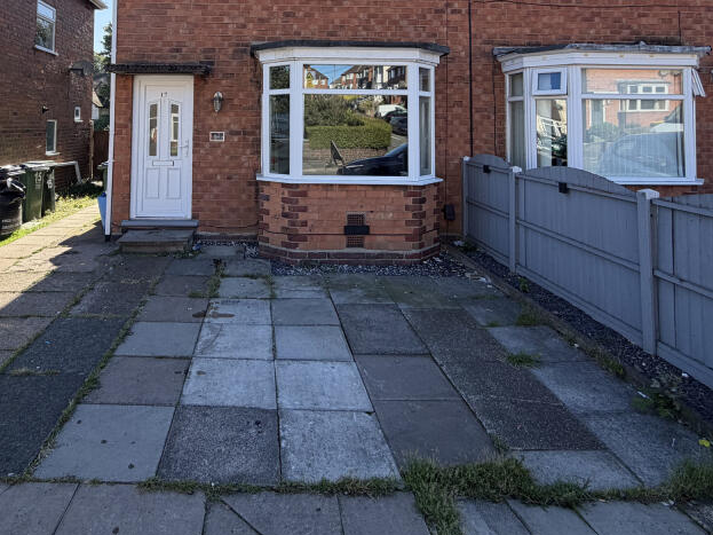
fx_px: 474
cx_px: 284
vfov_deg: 54.5
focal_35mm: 23
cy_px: 101
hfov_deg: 73.1
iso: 50
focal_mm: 2.22
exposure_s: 1/502
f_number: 2.2
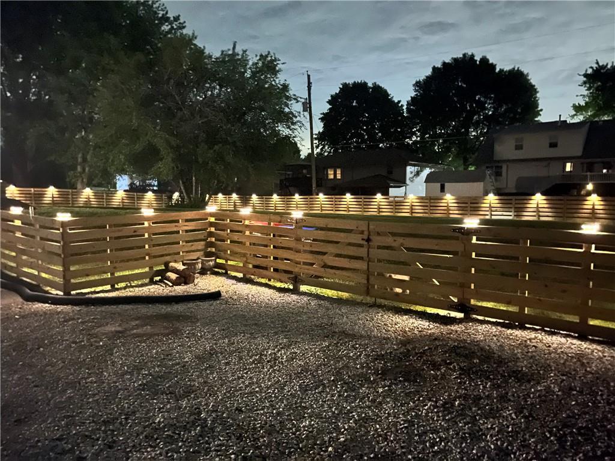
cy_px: 230
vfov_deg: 53.1
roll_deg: +0.4
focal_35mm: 26
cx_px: 308
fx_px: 462
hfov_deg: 67.3
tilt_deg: -5.2
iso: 5000
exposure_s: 1/2
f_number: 1.6
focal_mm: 5.1
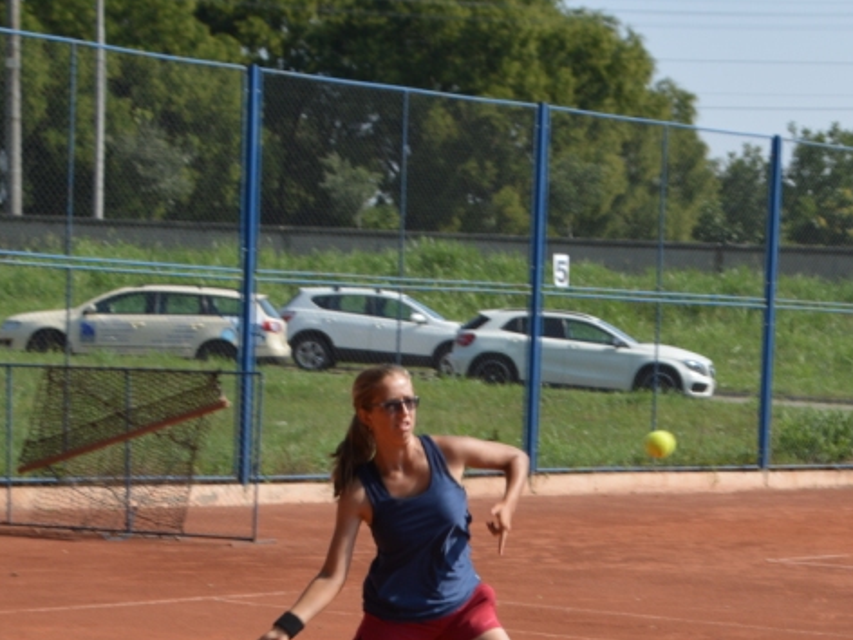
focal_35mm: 125
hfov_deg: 15.7
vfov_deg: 11.8
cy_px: 567
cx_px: 692
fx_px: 3080
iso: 100
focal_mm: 40
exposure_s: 1/200
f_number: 7.1
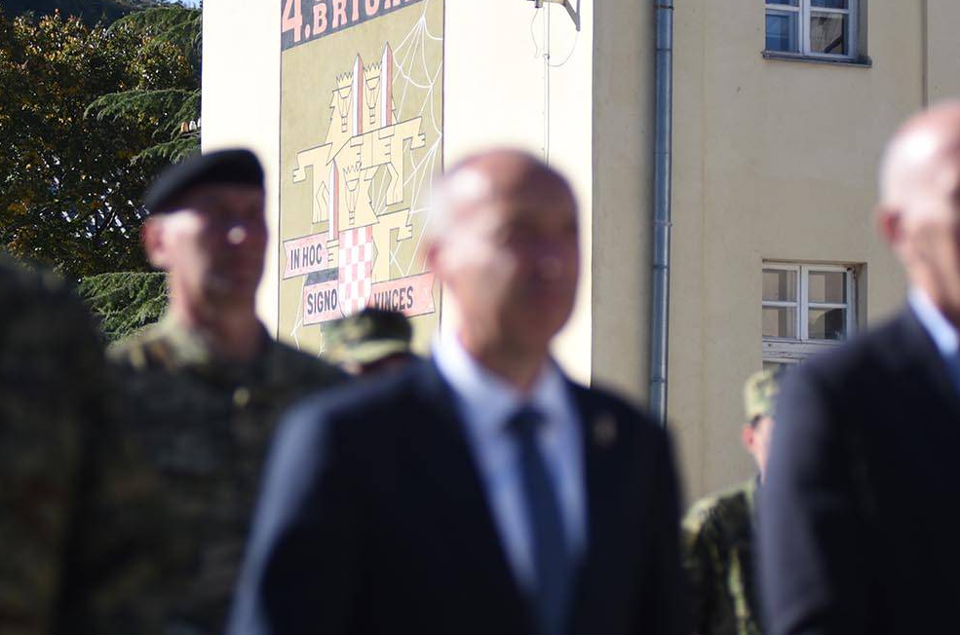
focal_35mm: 130
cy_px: 385
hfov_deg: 15.8
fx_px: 3459
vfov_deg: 10.5
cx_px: 396
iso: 200
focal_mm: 80
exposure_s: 1/2500
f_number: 2.8
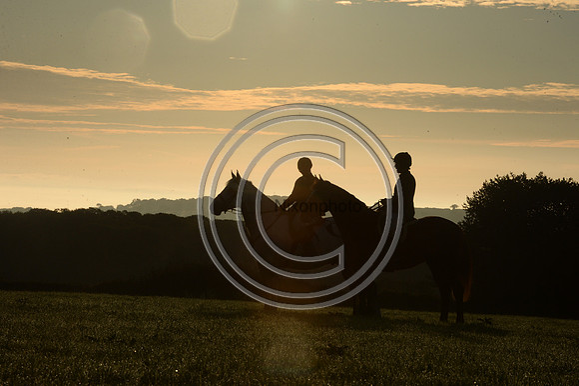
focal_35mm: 170
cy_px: 193
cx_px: 290
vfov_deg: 8.1
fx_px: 2733
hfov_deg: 12.1
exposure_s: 1/1000
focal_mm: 170
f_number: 22
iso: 900
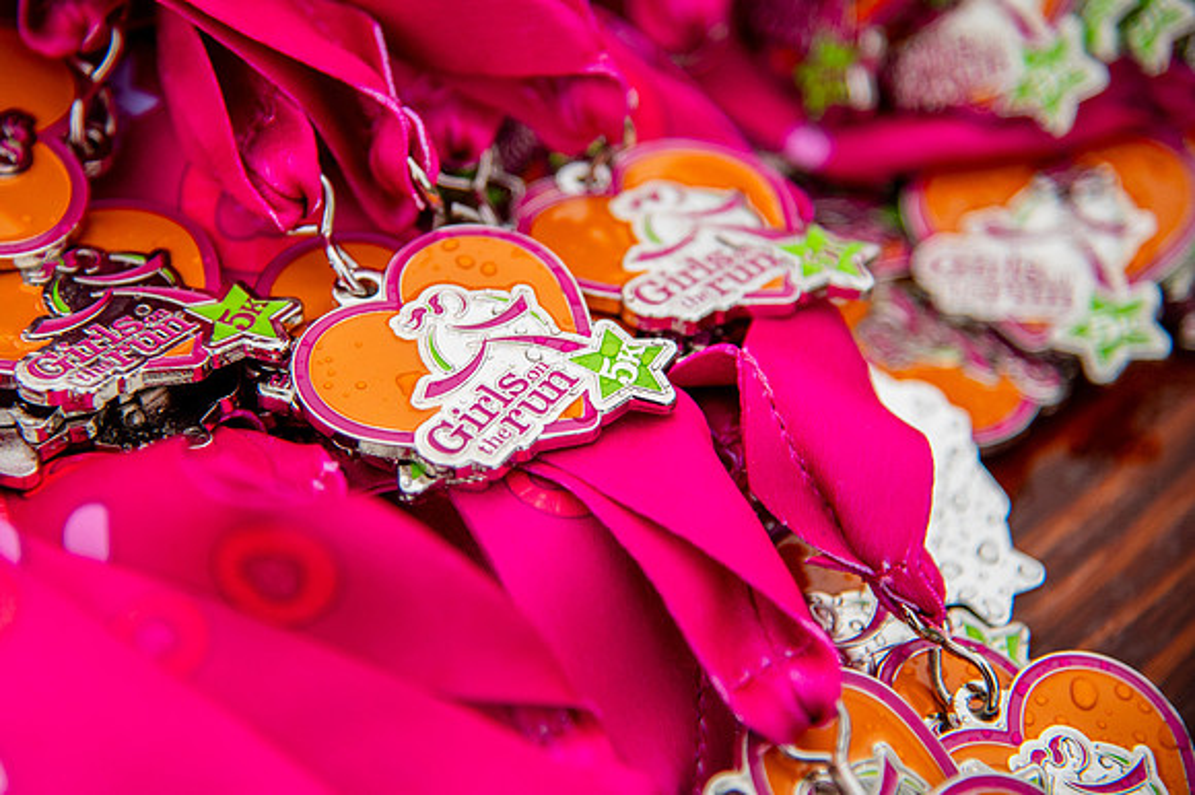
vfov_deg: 11.4
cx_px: 512
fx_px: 3983
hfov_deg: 17.1
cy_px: 341
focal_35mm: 120
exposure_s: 1/2500
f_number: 4
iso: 1600
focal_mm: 105
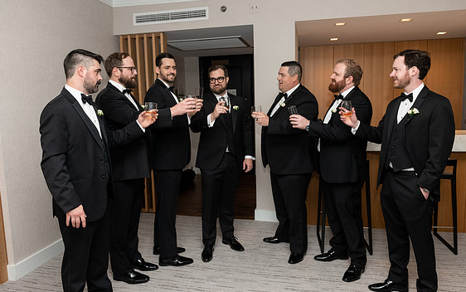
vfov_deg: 46.1
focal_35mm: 27
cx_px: 227
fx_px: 343
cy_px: 142
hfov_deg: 68.3
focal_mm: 24
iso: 1250
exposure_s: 1/200
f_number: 4.5
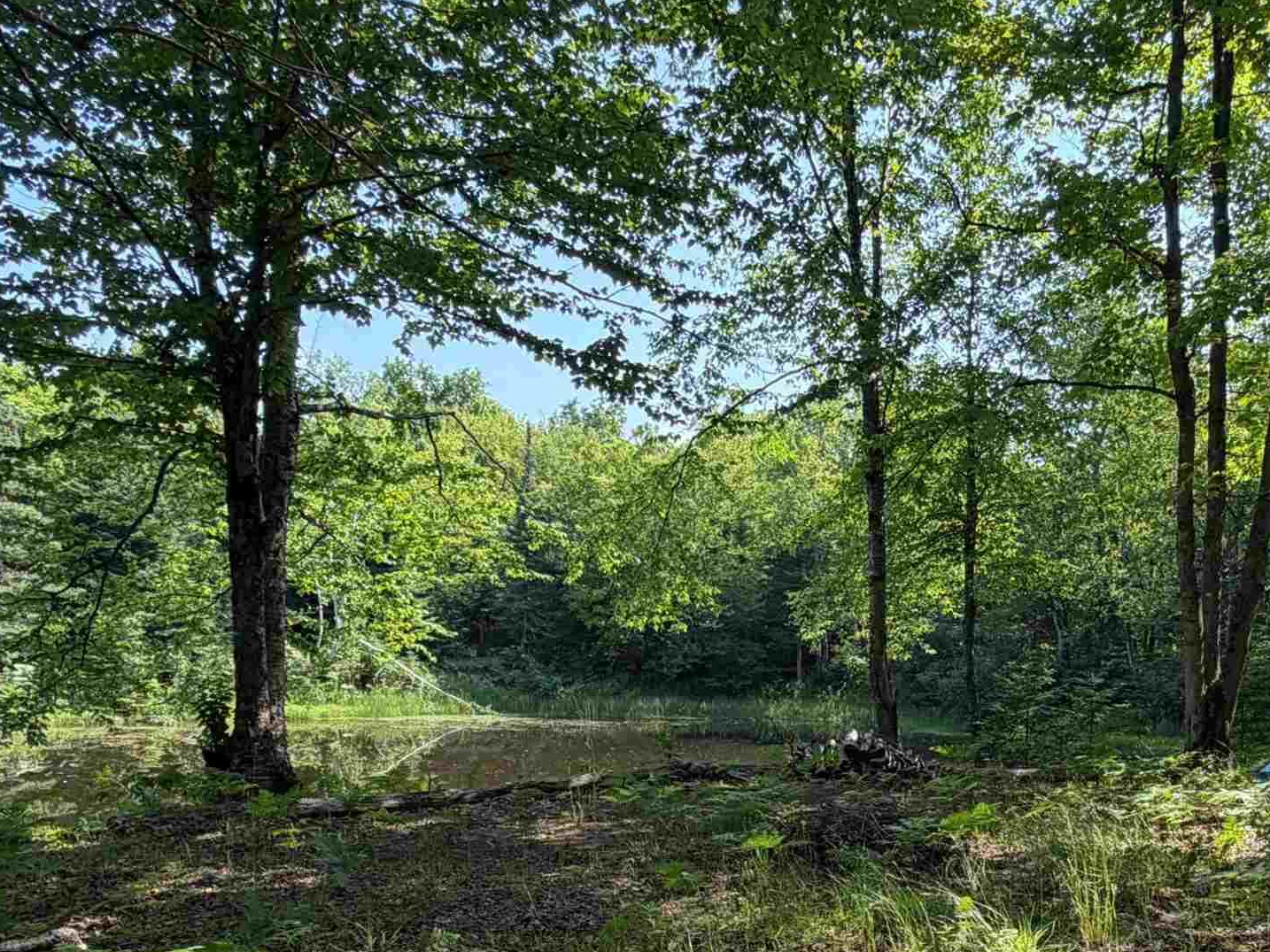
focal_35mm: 30
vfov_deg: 44.1
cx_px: 896
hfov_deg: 57.9
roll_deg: -1.1
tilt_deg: -6.6
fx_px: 1100
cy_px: 788
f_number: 2.2
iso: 50
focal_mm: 2.22
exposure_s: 1/306
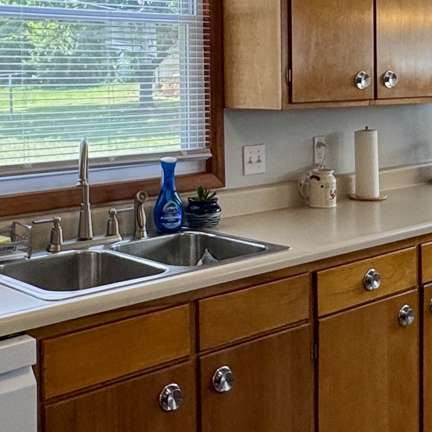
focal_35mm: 59
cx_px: 249
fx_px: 833
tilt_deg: -2.0
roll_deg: +0.4
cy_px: 100
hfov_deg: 29.0
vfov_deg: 28.6
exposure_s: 1/120
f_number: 2.2
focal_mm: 2.22
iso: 64
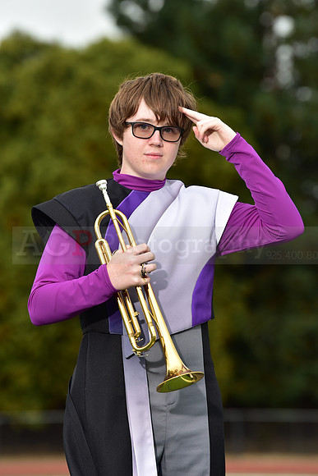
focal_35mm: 200
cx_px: 159
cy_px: 238
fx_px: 2648
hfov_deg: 6.9
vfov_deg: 10.3
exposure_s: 1/200
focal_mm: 200
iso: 500
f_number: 5
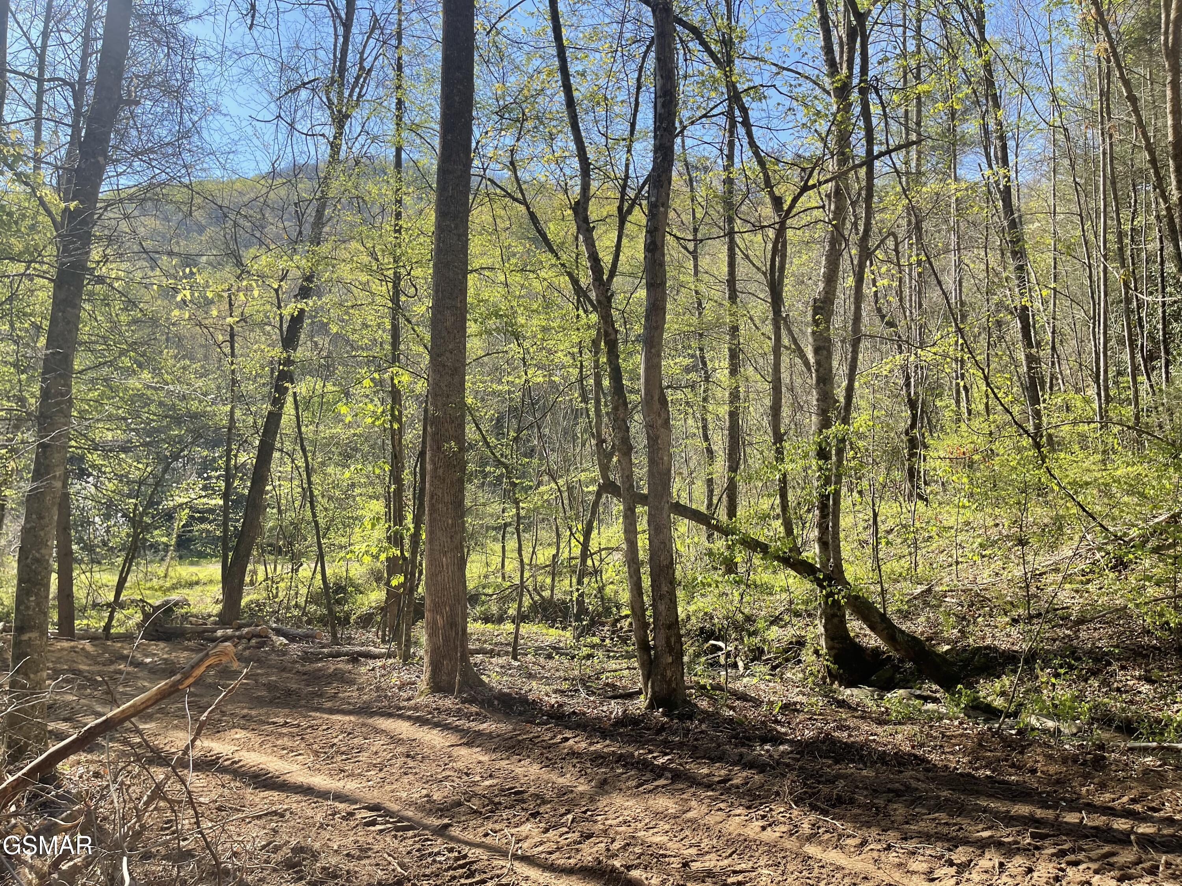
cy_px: 443
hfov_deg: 69.4
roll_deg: -1.2
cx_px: 591
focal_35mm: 25
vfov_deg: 54.9
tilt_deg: +2.0
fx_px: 854
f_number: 1.6
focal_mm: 5.1
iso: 32
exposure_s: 1/1078
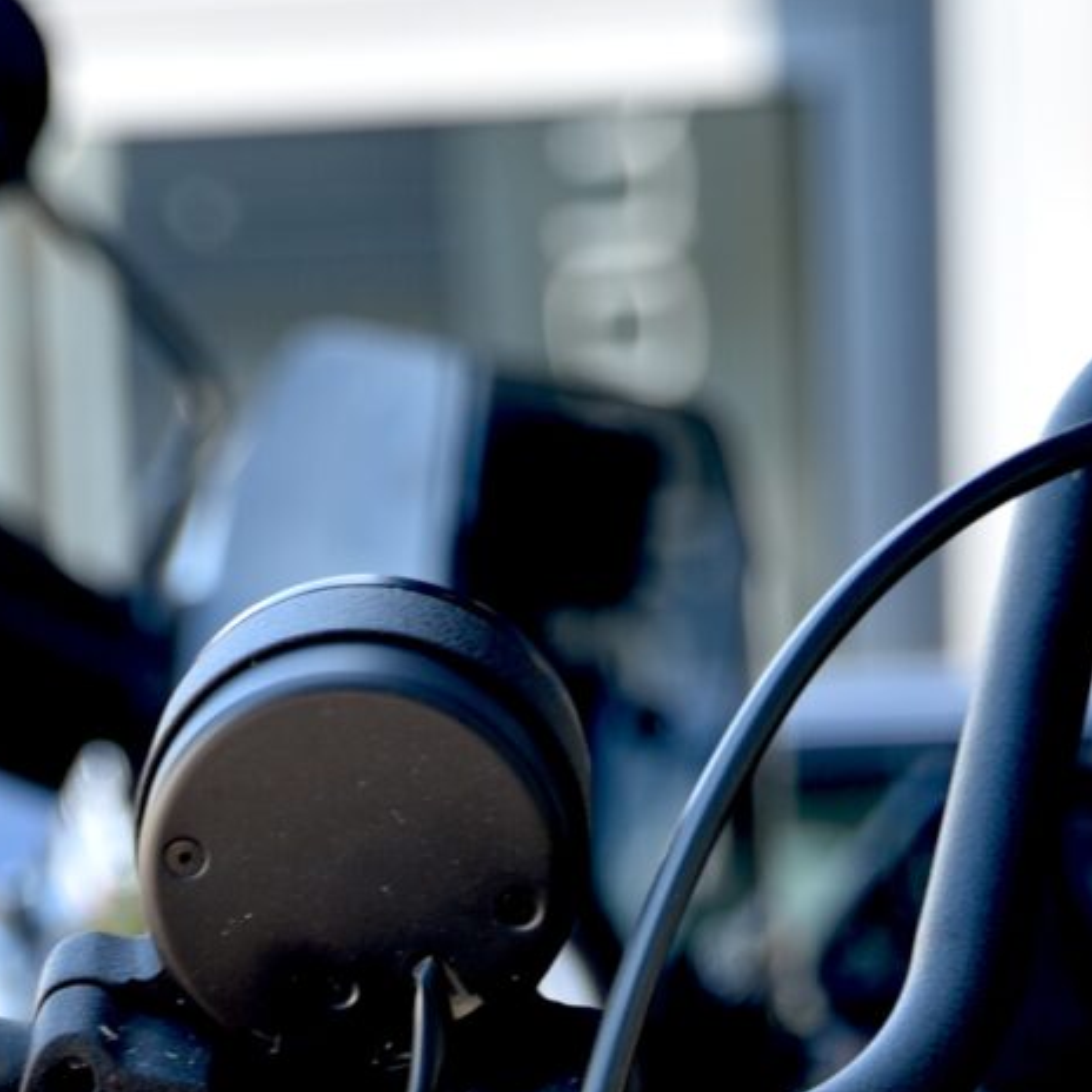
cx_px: 173
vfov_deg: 5.2
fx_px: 11706
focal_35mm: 328
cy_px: 2758
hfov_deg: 5.3
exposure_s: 1/60
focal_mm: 70
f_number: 2.8
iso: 100
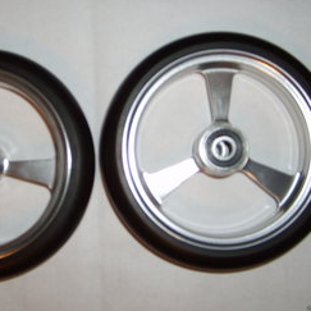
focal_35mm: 51
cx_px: 99
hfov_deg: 33.0
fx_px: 518
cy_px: 152
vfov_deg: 33.4
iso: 100
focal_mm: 5.8
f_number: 2.8
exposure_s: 1/45
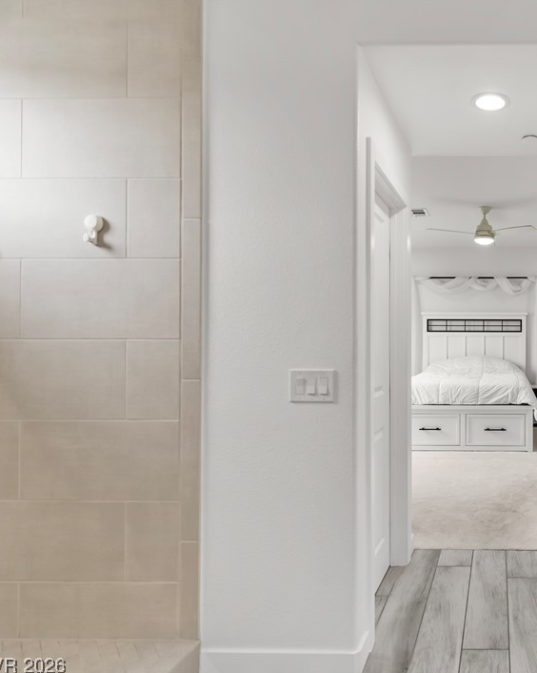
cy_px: 340
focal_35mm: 26
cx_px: 491
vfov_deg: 66.1
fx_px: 517
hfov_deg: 48.6
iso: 400
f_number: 2.8
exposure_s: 1/125
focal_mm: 18
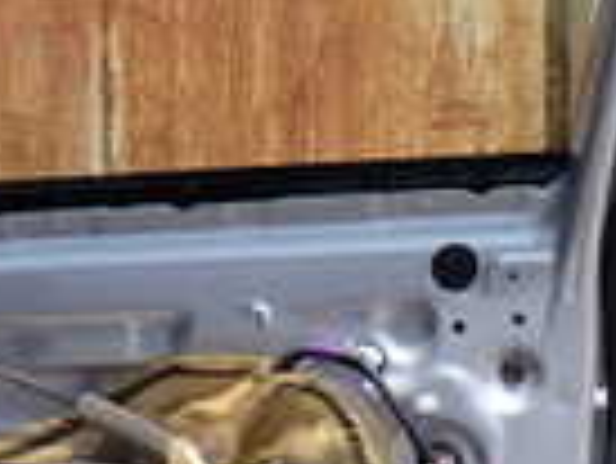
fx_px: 2957
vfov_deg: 8.9
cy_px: 351
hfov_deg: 11.8
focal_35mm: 166
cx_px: -18
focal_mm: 6.83
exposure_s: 1/800
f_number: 3.5
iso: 100
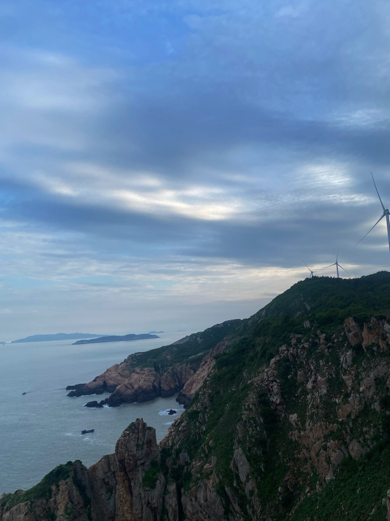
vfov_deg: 58.4
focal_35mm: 31
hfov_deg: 45.3
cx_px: 219
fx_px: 466
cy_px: 256
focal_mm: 4.25
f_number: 1.8
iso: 32
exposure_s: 1/942
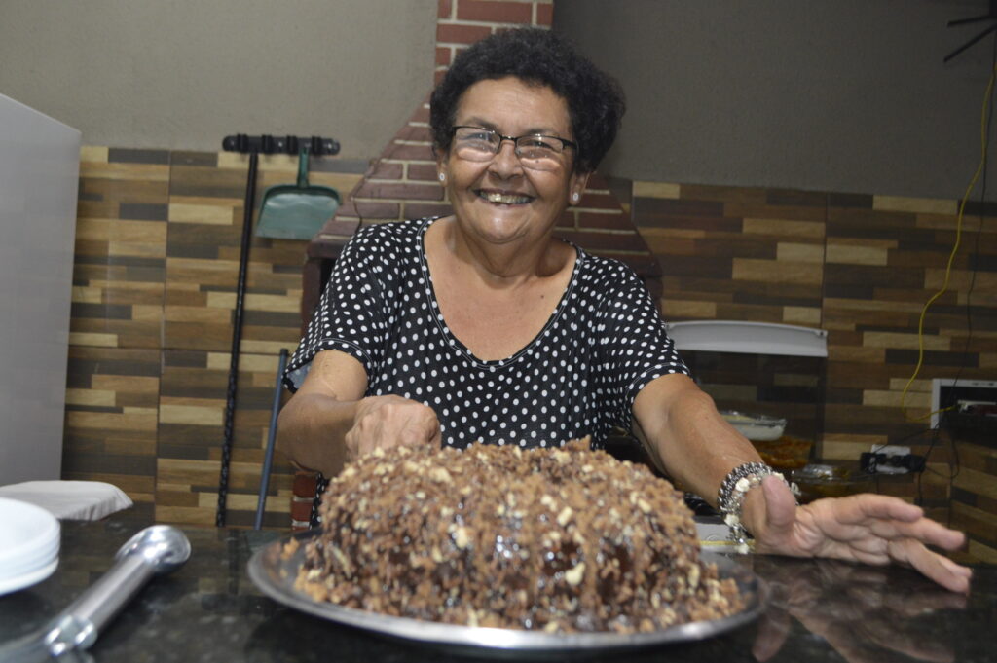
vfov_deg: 36.8
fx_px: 996
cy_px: 332
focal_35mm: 36
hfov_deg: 53.2
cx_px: 498
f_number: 4
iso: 1600
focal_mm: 24
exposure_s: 1/60
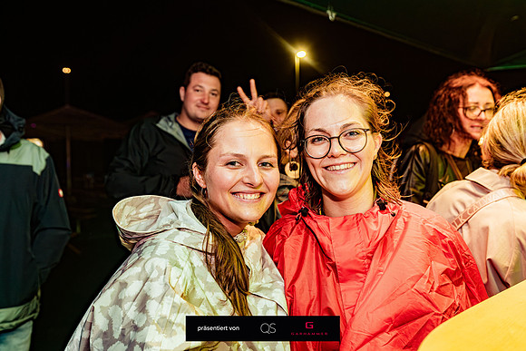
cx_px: 263
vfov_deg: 41.1
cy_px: 176
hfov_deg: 58.7
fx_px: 468
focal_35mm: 32
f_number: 3.5
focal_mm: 32
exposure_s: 1/60
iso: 1000
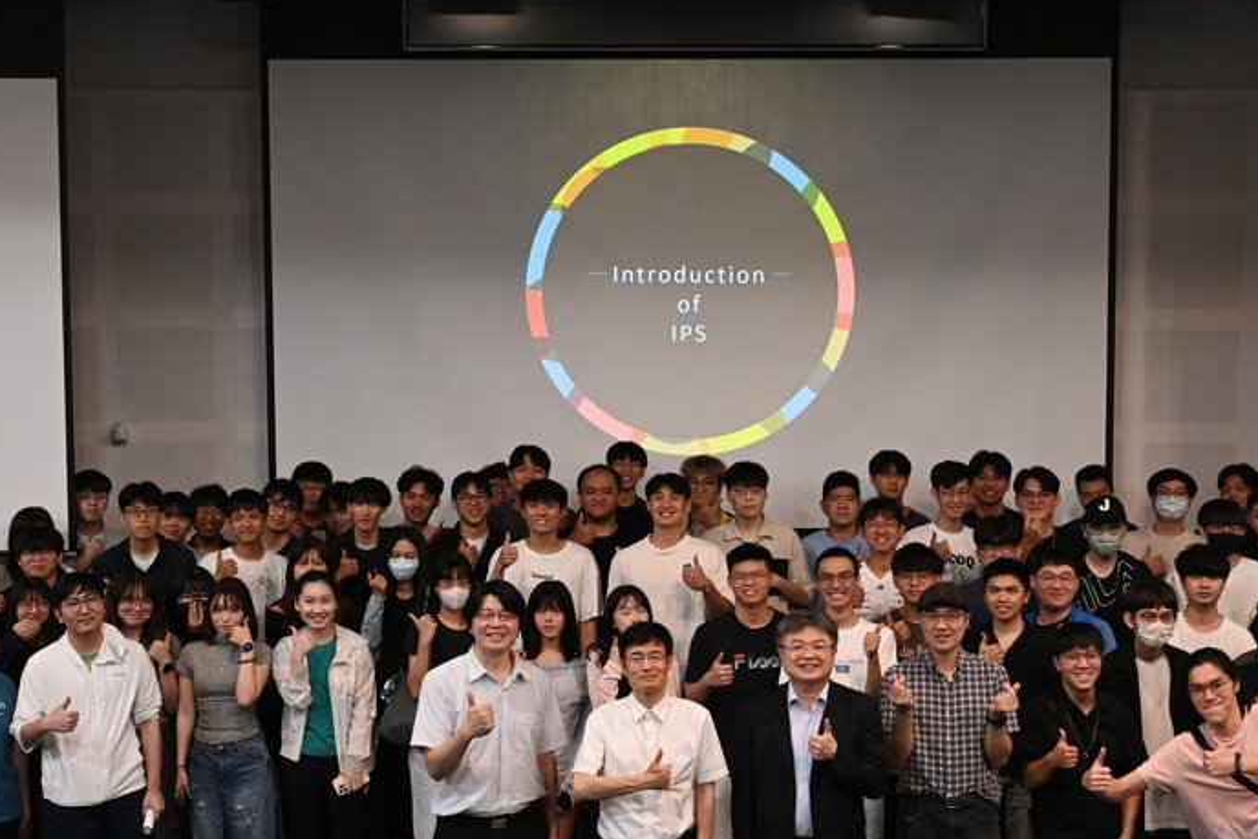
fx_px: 2027
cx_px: 651
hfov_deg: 34.5
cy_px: 441
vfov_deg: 23.4
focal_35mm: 58
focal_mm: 35
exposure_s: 1/125
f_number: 4
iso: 2200
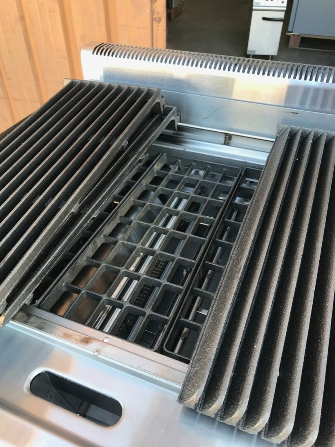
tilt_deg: -39.5
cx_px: 168
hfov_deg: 49.7
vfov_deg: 63.4
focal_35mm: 28
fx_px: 361
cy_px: 224
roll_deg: -0.1
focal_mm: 3.99
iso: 25
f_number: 1.8
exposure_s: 1/100
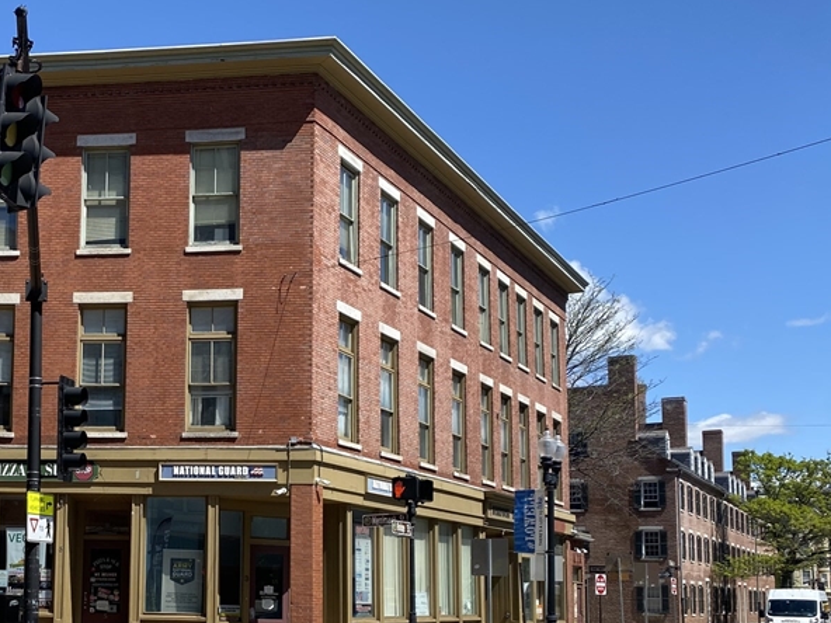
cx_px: 143
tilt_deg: +6.4
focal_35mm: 45
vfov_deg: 31.5
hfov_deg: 40.0
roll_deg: -1.2
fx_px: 1080
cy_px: 476
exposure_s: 1/2571
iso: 32
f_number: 1.8
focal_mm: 4.25
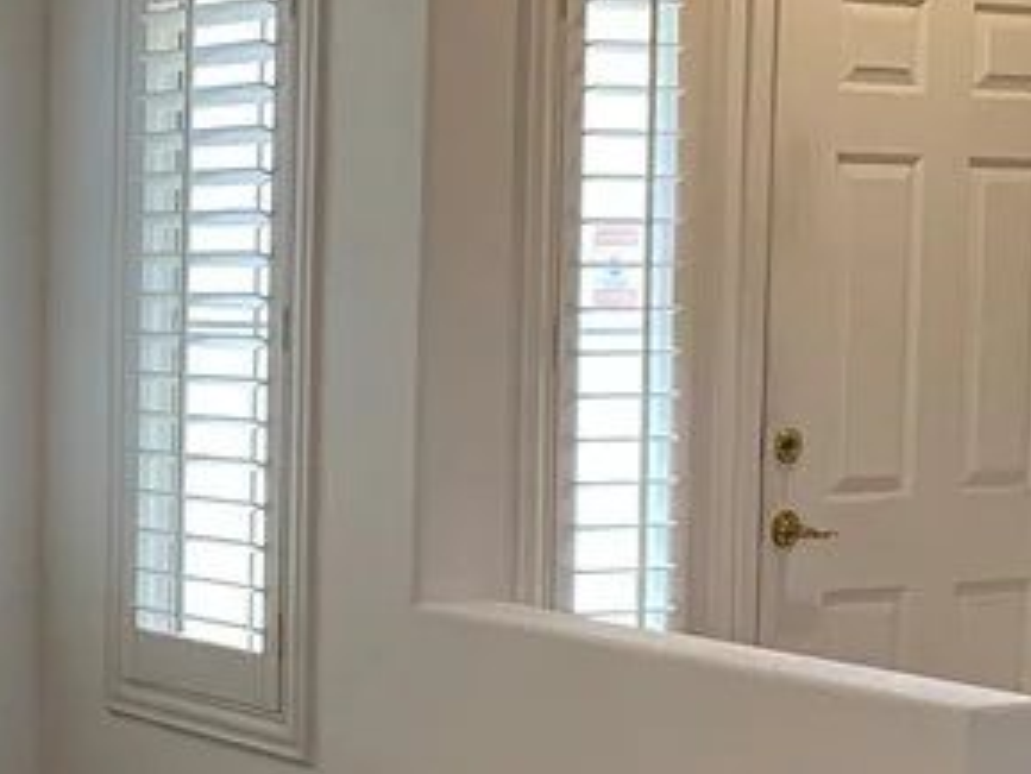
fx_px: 2741
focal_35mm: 92
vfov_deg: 16.1
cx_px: -103
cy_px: 414
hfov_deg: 20.3
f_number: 1.8
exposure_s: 1/60
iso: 100
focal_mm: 4.25
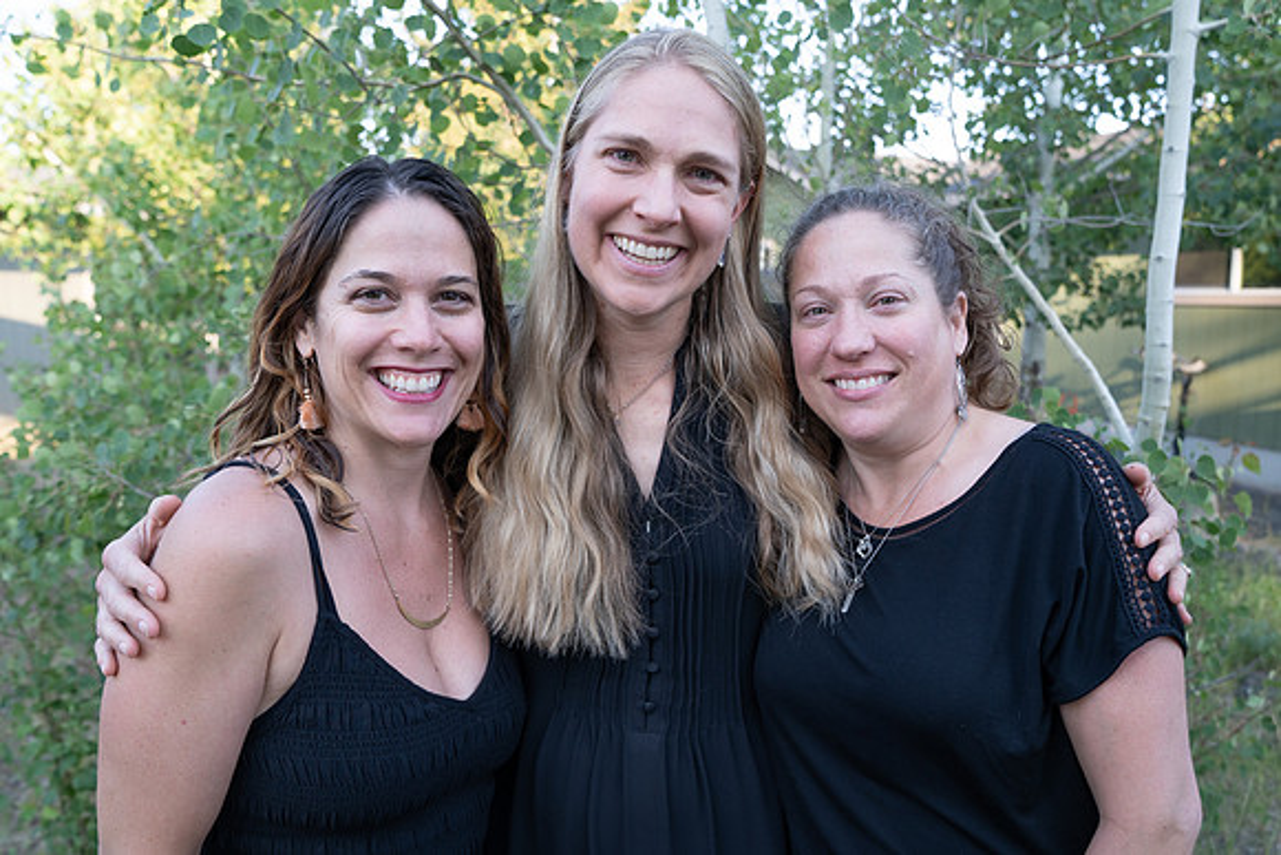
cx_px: 676
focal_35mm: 29
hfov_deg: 63.1
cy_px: 438
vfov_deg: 44.6
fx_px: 1042
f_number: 4
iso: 320
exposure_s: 1/160
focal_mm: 25
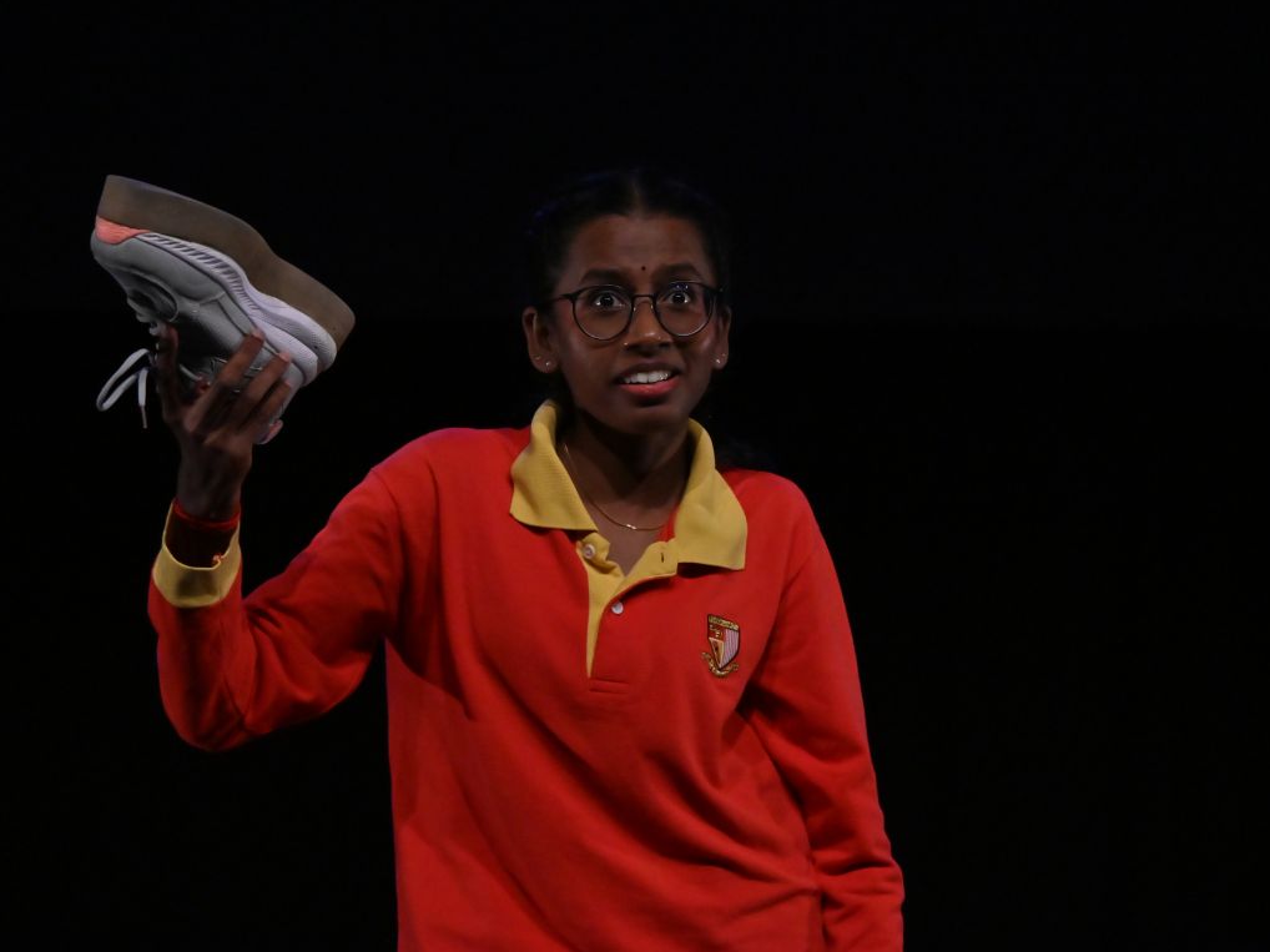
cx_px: 624
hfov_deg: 12.1
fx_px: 6015
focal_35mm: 164
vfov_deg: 9.0
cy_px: 449
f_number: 7.1
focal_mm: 140
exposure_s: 1/250
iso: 5000
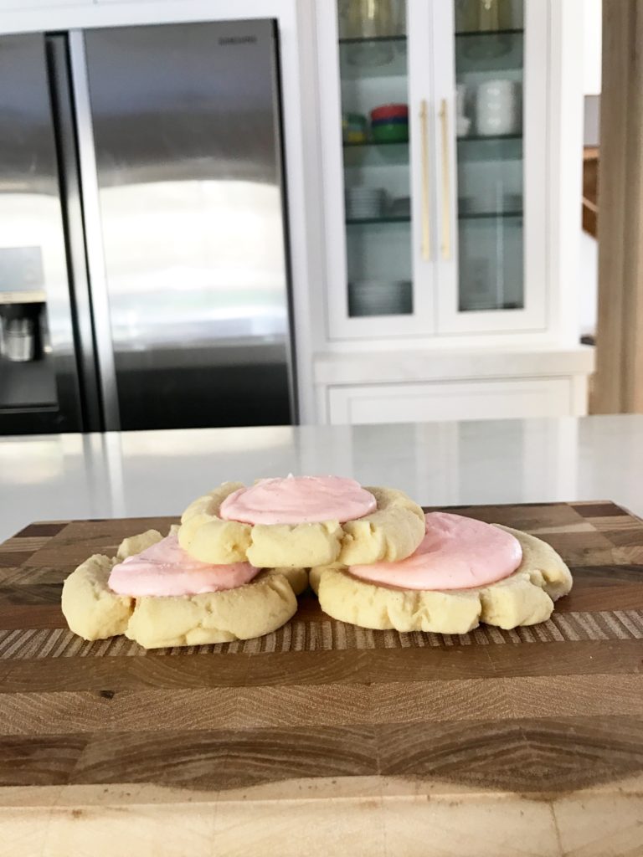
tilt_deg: -8.4
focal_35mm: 28
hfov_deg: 49.7
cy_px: 428
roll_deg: +1.9
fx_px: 693
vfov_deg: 63.4
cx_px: 322
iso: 25
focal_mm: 3.99
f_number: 1.8
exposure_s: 1/30
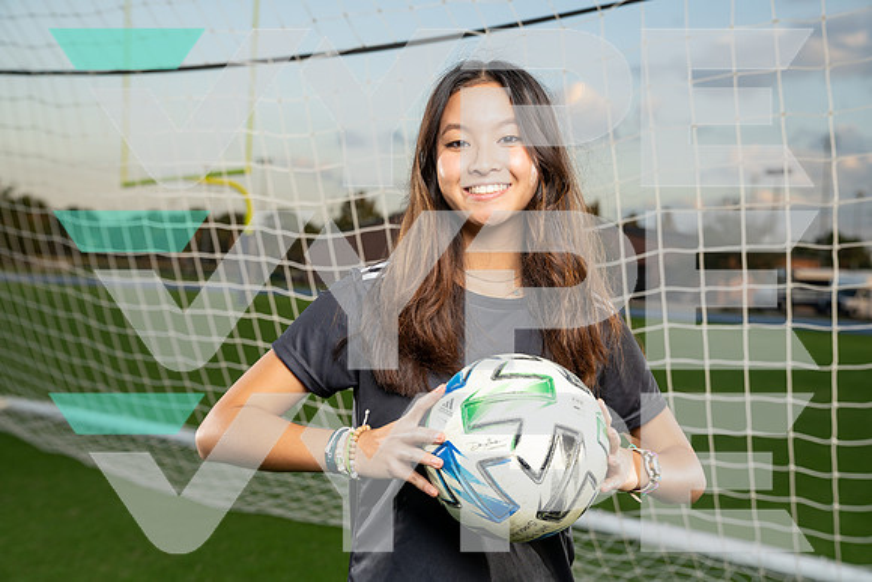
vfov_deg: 31.2
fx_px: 1042
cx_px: 436
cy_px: 291
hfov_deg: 45.4
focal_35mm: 43
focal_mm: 43
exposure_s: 1/250
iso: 160
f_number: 4
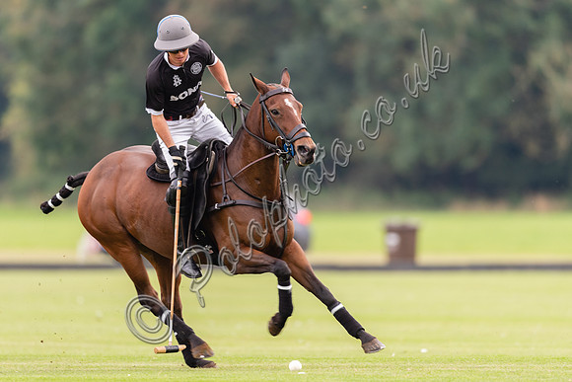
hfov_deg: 3.3
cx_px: 251
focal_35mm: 620
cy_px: 196
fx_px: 9860
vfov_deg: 2.2
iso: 500
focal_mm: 500
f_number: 4
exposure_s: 1/500
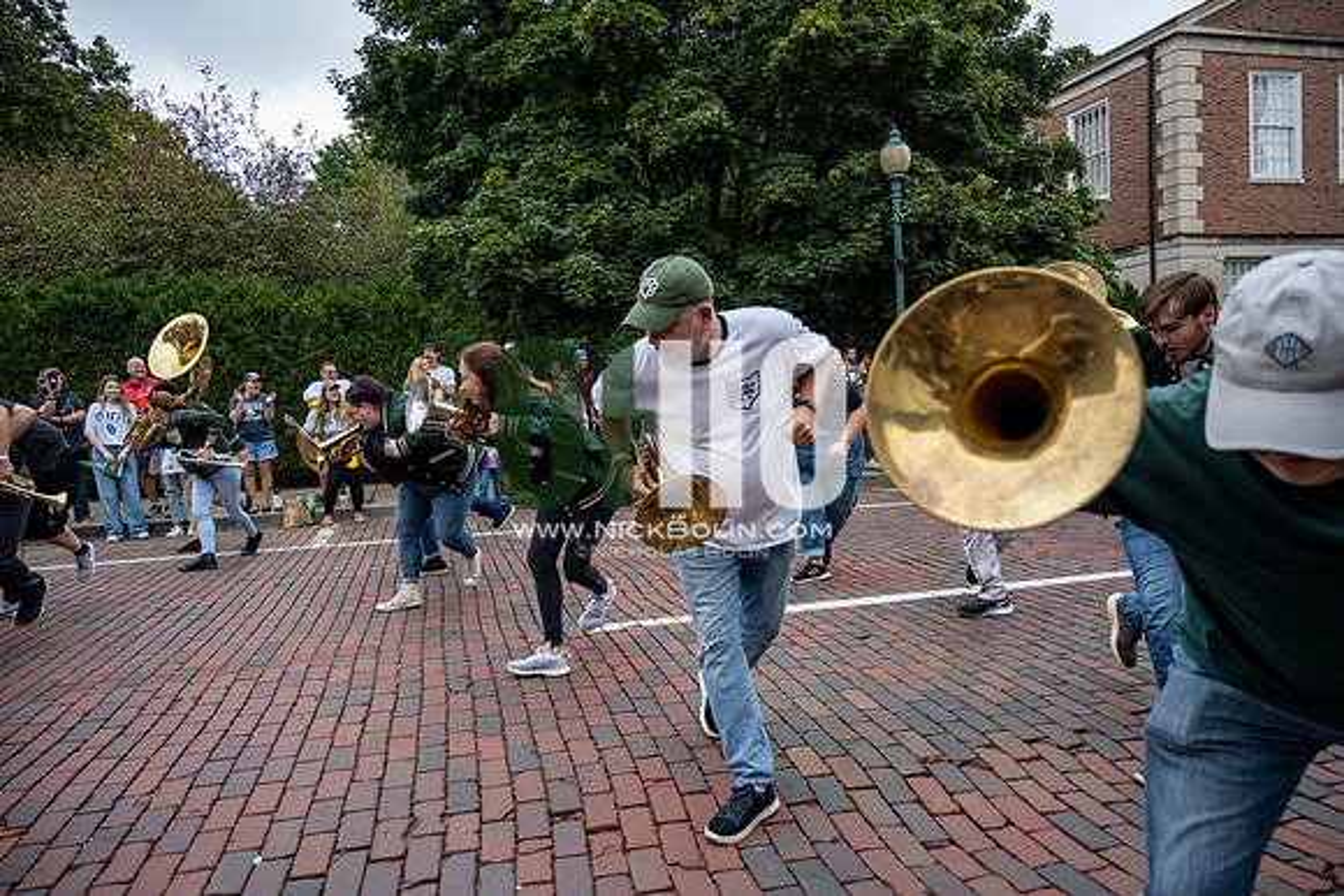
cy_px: 448
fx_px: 896
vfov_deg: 53.2
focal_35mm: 24
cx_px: 672
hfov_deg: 73.7
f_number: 4
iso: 1000
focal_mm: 24
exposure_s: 1/1600
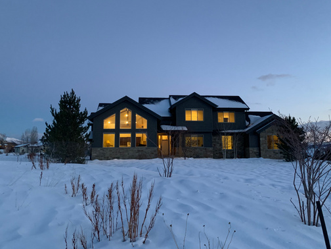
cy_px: 96
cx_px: 173
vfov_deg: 42.7
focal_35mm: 33
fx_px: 316
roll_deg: +0.0
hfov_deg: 55.3
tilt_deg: +8.7
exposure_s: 1/49
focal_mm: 4.25
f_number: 1.8
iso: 400
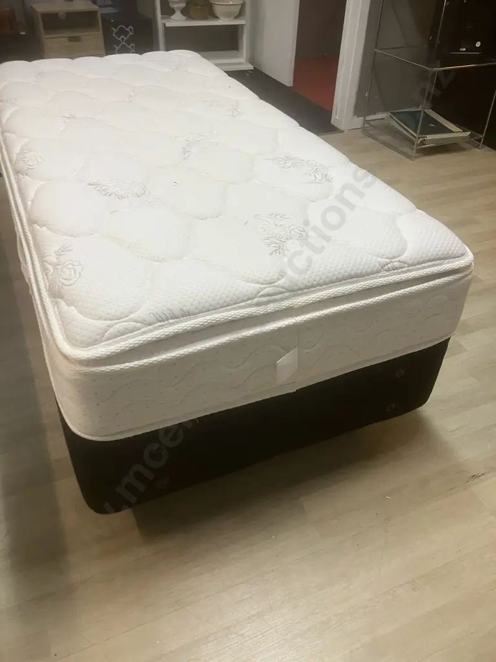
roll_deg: -2.2
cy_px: 331
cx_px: 248
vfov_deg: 63.4
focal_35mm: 28
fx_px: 535
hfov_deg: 49.7
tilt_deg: -37.2
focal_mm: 3.99
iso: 64
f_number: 1.8
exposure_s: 1/50
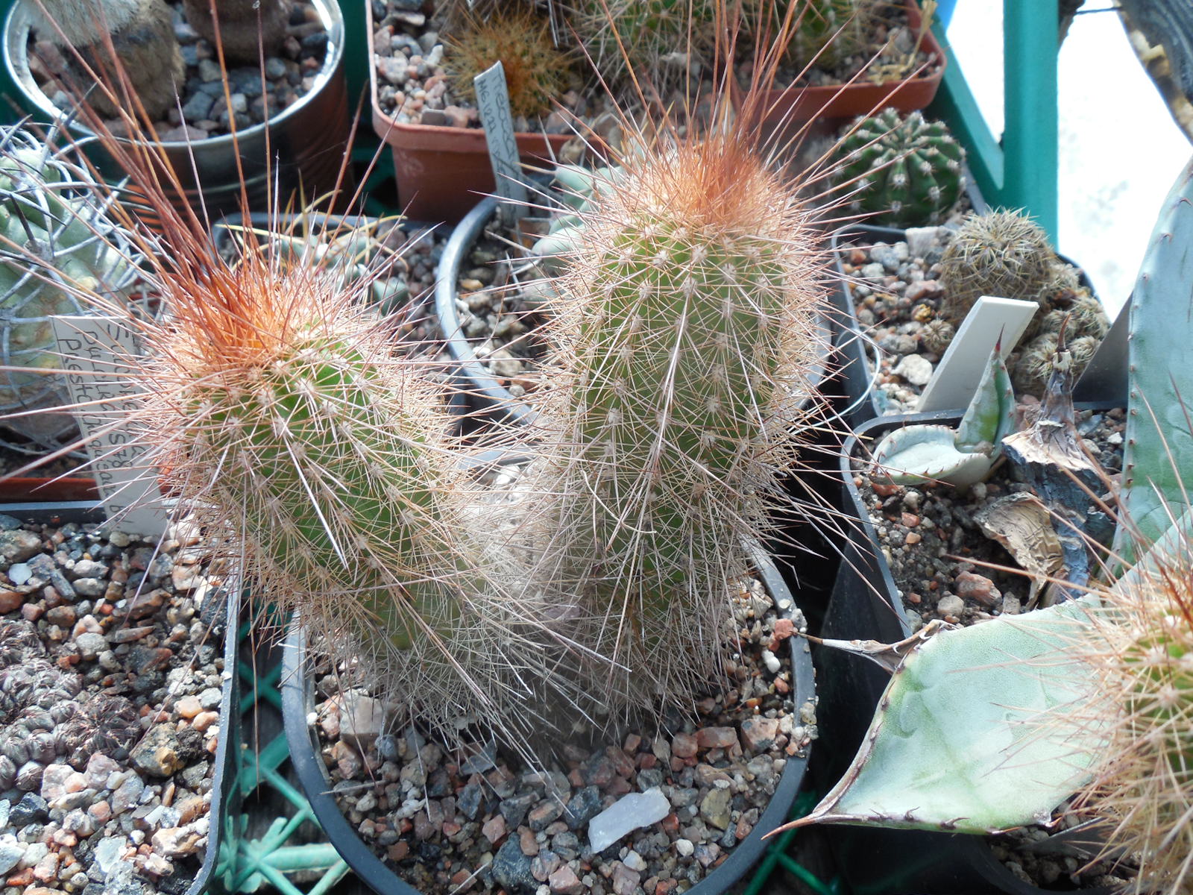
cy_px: 448
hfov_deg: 58.4
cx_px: 596
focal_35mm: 31
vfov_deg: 45.4
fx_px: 1068
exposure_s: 1/160
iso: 125
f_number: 3.6
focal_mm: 5.6
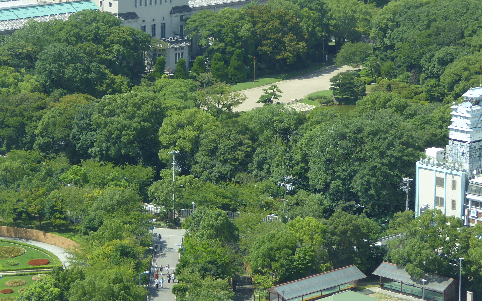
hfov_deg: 13.0
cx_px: 190
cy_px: 105
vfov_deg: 8.1
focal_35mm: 161
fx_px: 2115
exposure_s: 1/250
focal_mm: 15
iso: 100
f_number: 4.8
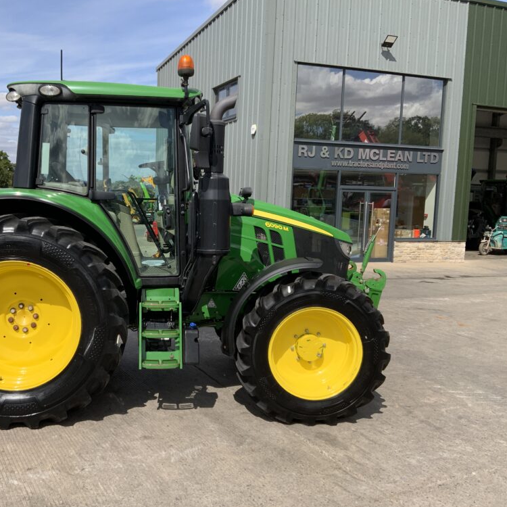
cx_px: 190
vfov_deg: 47.2
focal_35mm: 35
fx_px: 580
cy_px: 257
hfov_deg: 46.8
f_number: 1.8
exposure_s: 1/2227
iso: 16
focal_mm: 3
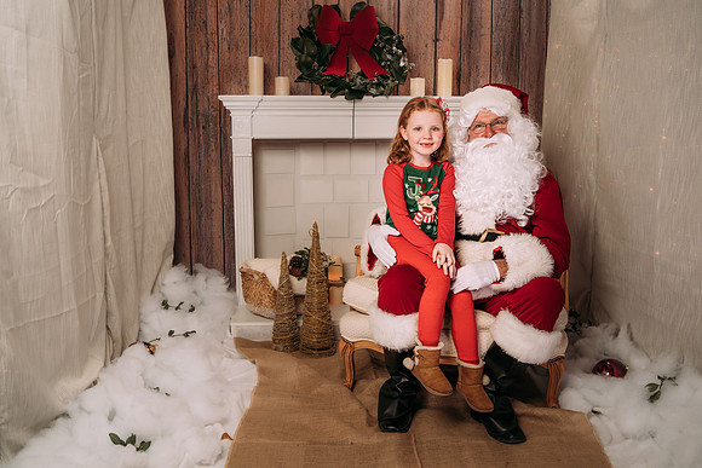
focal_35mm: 38
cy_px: 237
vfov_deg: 35.2
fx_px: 739
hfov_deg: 50.8
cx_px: 359
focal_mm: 35
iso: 100
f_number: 5.6
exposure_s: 1/100
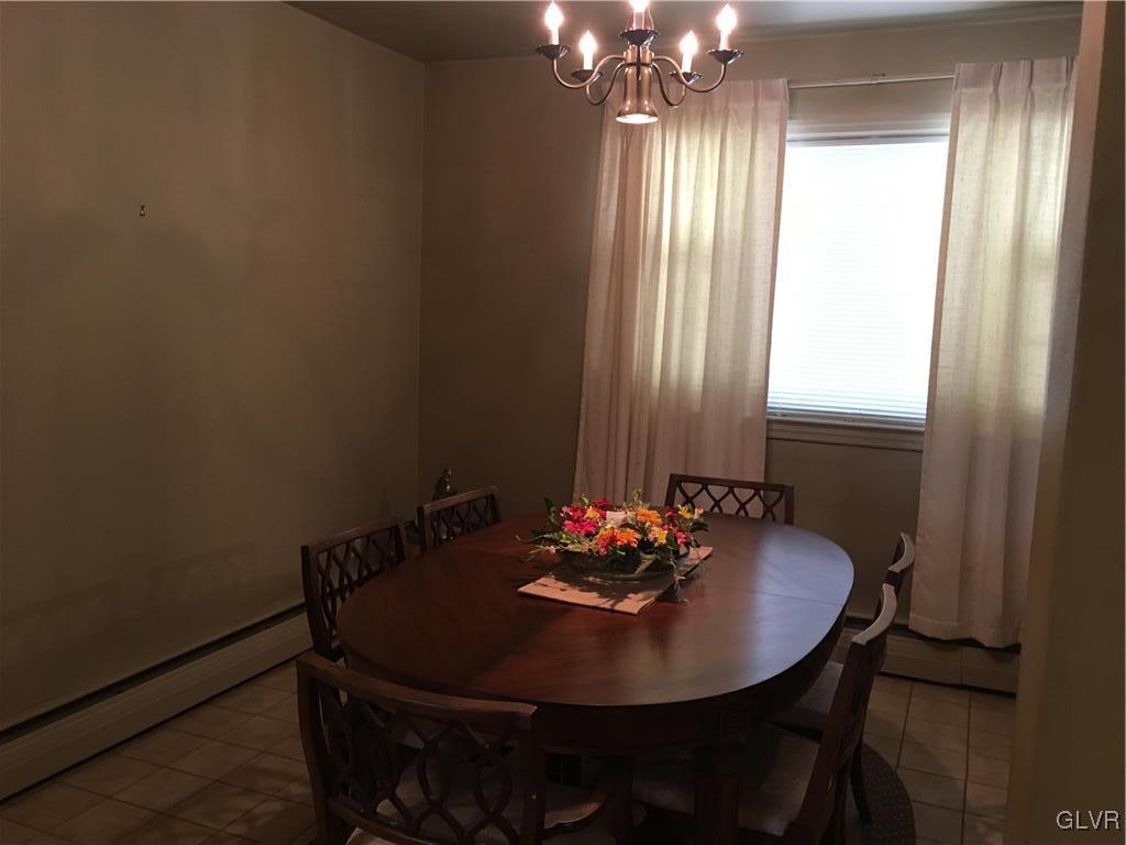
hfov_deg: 61.7
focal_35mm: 29
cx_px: 563
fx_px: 943
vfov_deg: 48.2
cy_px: 422
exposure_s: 1/15
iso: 64
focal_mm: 4.15
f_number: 2.2
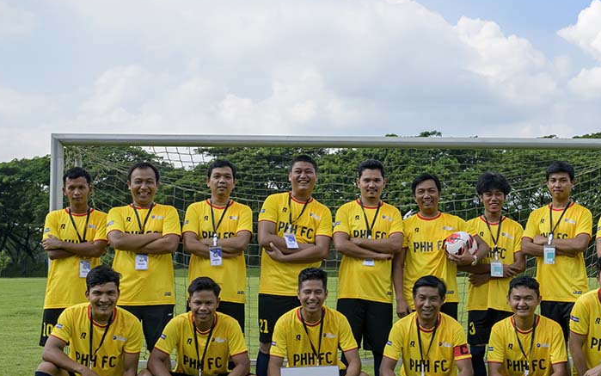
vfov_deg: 26.3
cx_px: 389
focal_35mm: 49
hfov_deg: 40.7
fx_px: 803
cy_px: 237
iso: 500
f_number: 8
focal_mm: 35
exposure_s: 1/640
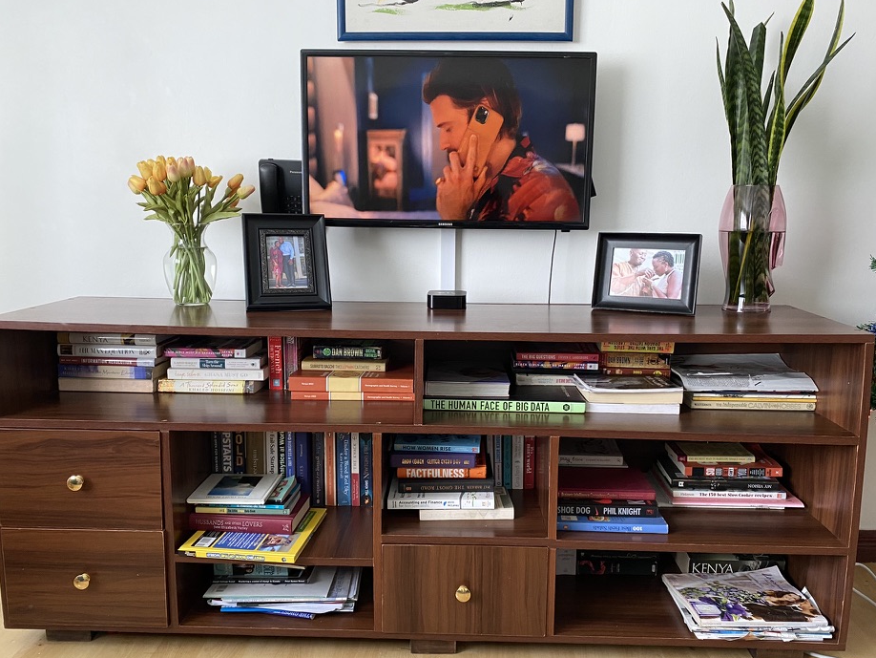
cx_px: 442
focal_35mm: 29
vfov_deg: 48.2
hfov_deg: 61.6
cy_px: 333
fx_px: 734
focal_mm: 4.25
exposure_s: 1/53
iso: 160
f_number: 1.8
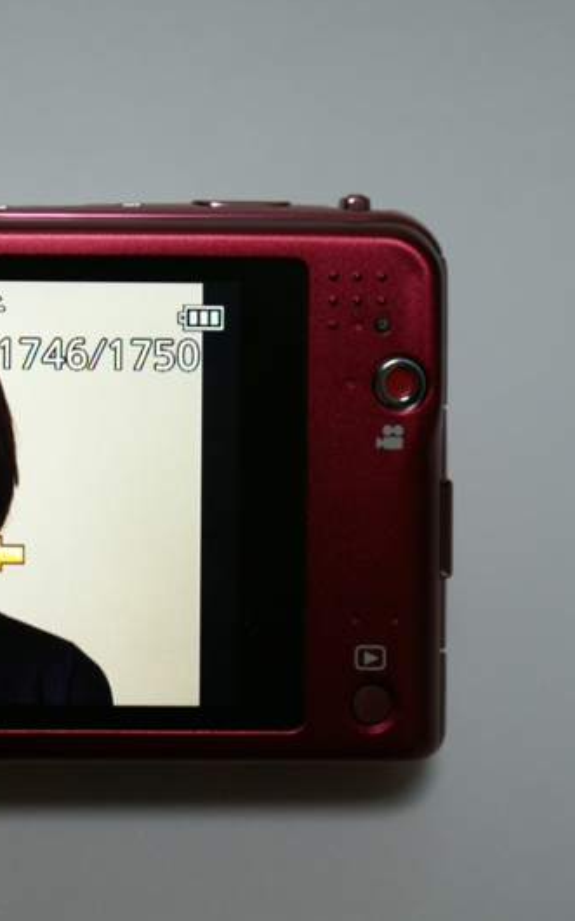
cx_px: -47
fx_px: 2603
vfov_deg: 20.1
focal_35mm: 104
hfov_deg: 12.4
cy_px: 460
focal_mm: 45
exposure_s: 1/25
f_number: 5.6
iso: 400
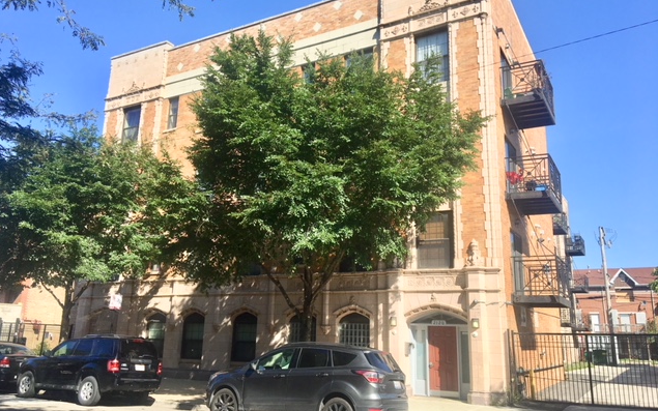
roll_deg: -1.5
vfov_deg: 40.6
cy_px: 190
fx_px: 556
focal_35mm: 31
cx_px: 328
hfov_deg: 61.2
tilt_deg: +14.6
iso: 25
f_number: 2.2
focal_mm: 4.15
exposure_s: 1/1508
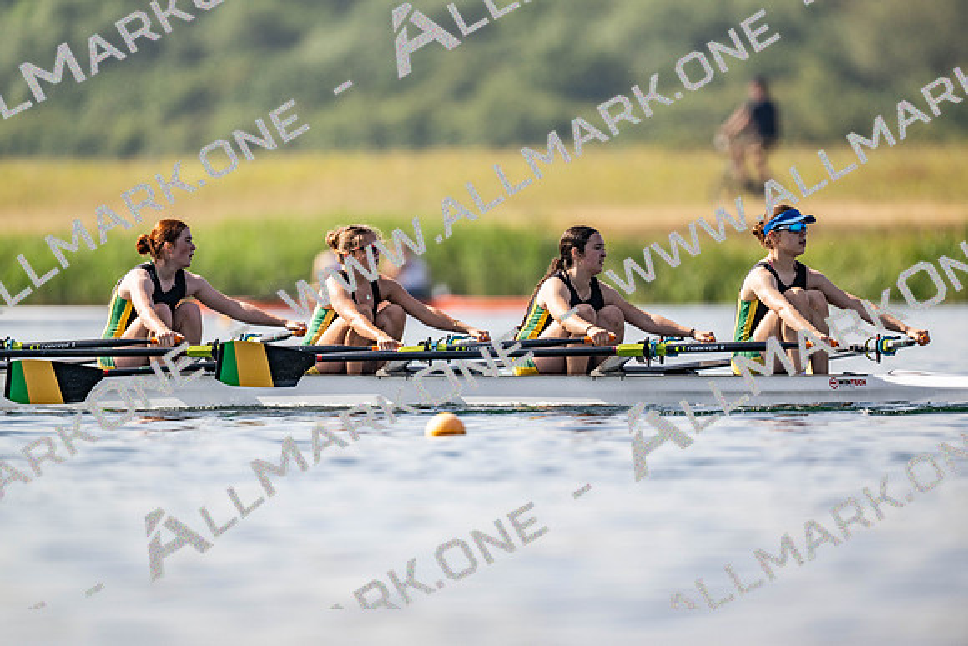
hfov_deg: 3.4
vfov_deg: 2.3
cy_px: 323
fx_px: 16136
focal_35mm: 600
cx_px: 484
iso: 160
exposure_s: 1/2500
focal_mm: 600
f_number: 4
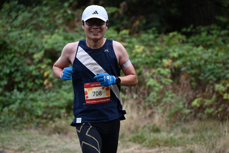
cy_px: 76
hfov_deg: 10.3
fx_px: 1272
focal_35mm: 200
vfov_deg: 6.9
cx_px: 114
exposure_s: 1/250
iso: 500
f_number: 6.3
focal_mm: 200
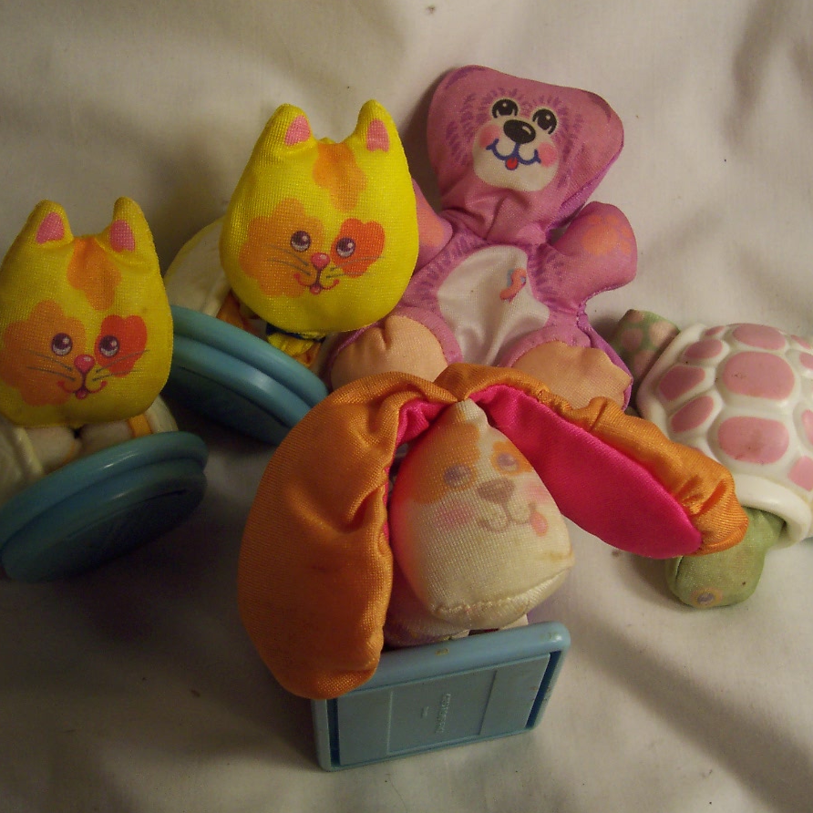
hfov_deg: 38.3
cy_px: 409
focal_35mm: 44
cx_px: 427
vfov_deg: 38.3
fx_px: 1169
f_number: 2.8
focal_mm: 5.6
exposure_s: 1/250
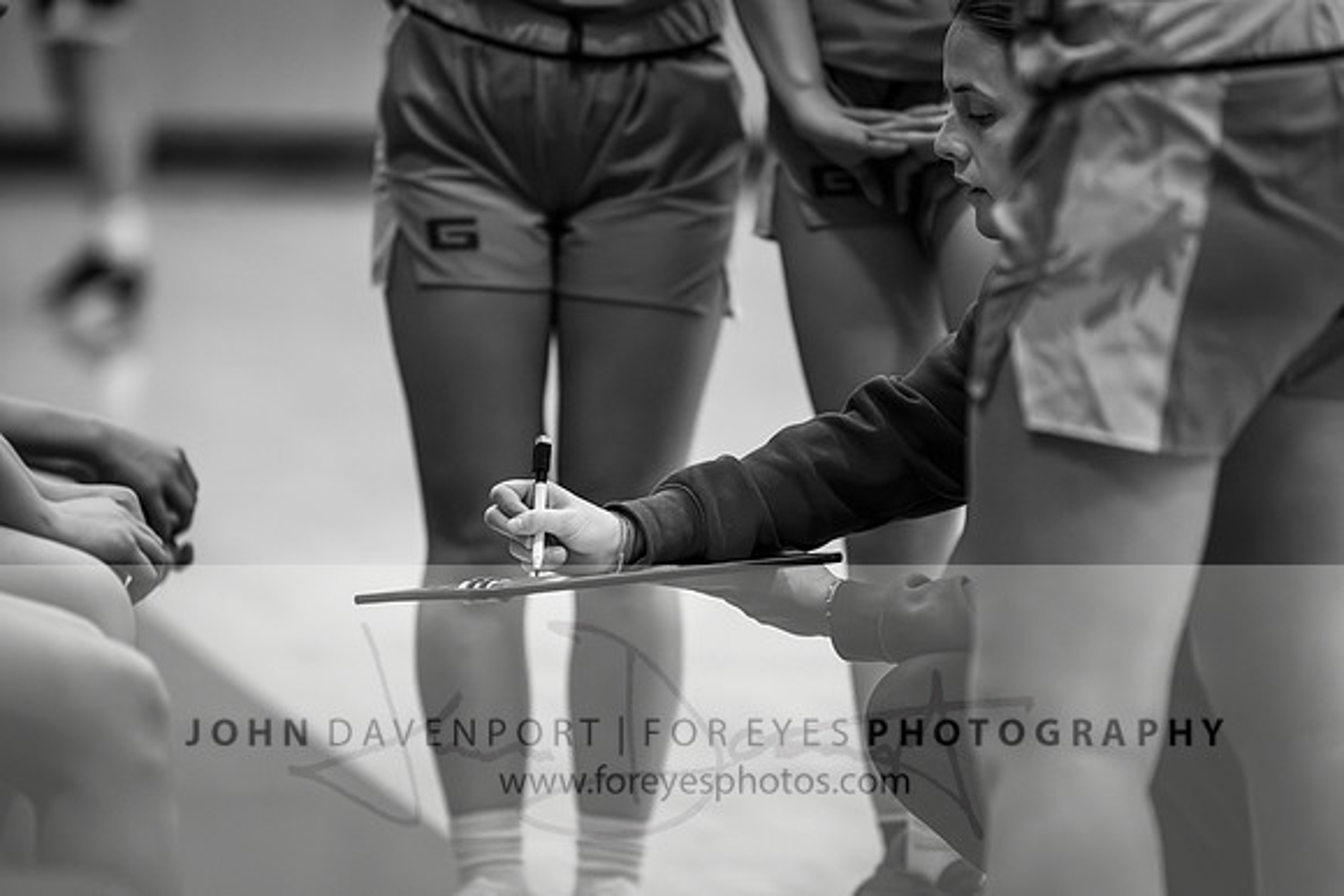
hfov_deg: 7.8
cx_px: 714
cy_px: 532
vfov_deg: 5.2
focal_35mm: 263
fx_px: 9808
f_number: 2.8
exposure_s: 1/1000
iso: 6400
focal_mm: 200
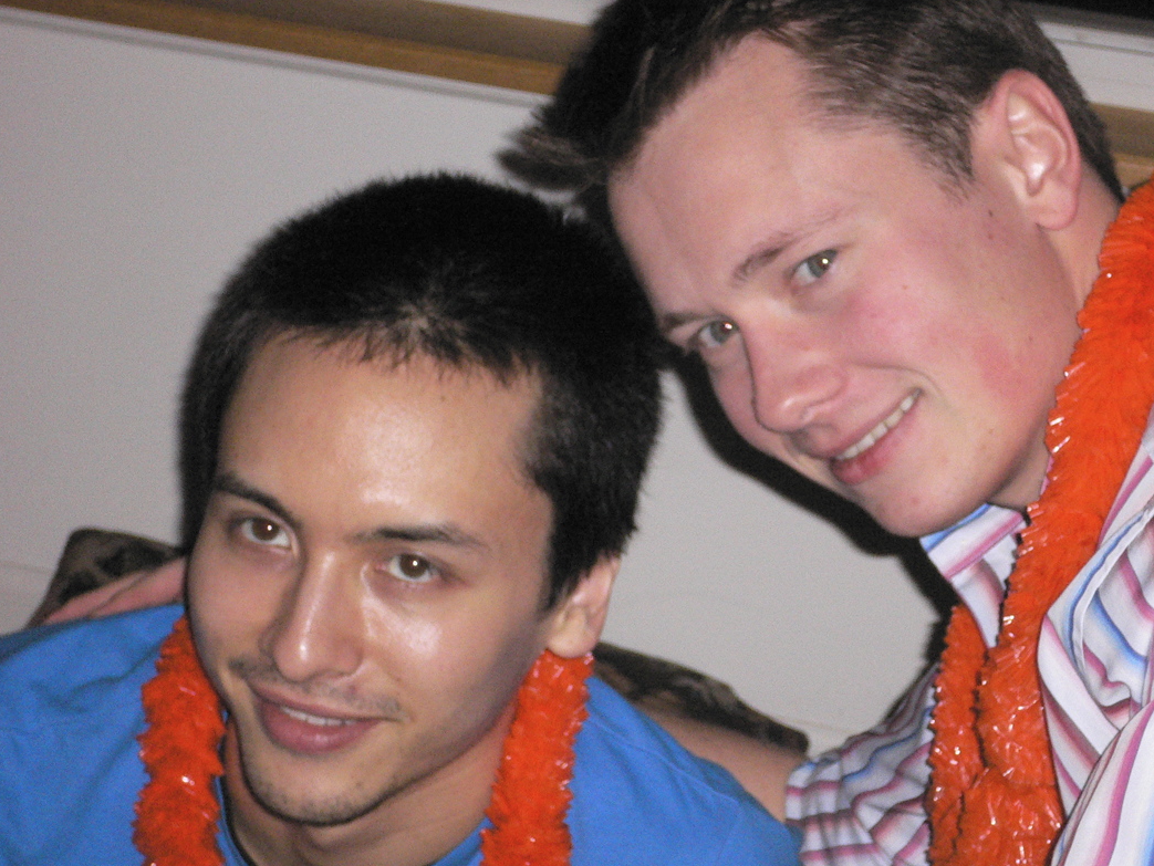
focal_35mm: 119
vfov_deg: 12.5
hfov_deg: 16.5
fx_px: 3968
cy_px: 417
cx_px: 707
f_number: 4.9
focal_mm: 16.1
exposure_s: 1/60
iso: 400
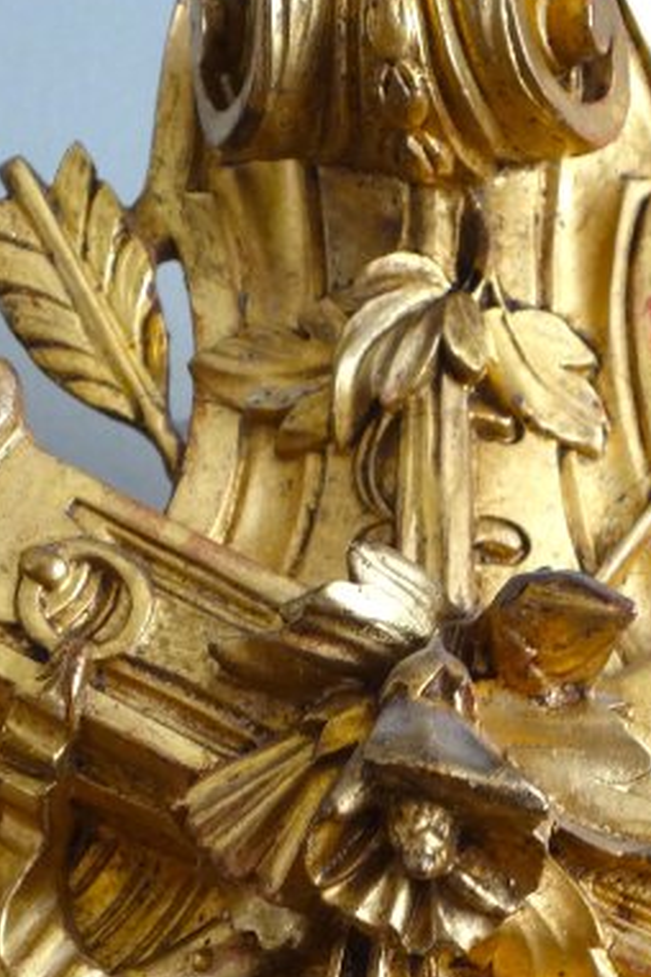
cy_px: 621
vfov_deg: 19.1
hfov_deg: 12.8
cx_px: 505
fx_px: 2902
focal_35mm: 107
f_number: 2.8
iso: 320
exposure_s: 1/40
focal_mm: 12.62
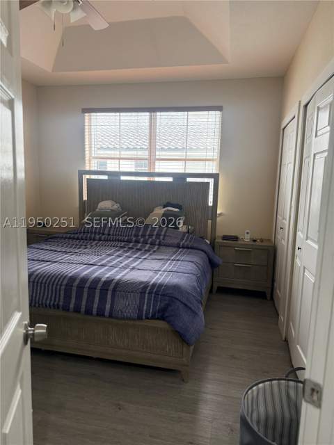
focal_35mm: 24
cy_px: 222
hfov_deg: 56.8
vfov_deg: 71.6
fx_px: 309
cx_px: 167
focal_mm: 6.76
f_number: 1.78
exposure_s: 1/144
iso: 200
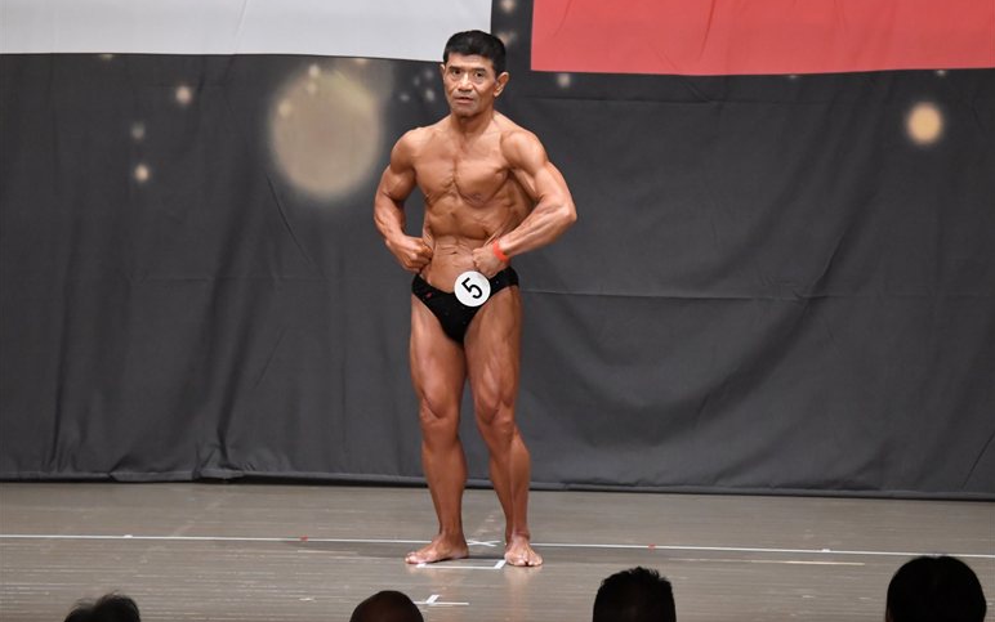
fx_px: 6239
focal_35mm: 230
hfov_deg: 9.1
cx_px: 498
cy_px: 299
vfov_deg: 5.7
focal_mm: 150
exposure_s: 1/400
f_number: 5.6
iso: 6400
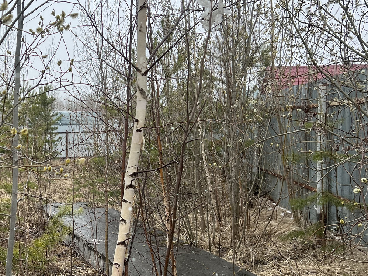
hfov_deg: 36.7
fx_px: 532
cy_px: 137
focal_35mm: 50
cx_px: 67
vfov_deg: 29.1
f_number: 1.5
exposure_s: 1/1412
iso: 50
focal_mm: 5.7
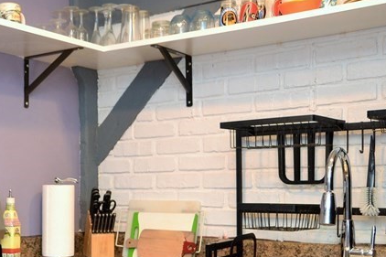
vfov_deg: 25.9
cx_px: 48
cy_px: 214
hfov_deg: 36.8
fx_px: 547
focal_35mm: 51
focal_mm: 14
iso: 450
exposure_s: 1/60
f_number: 2
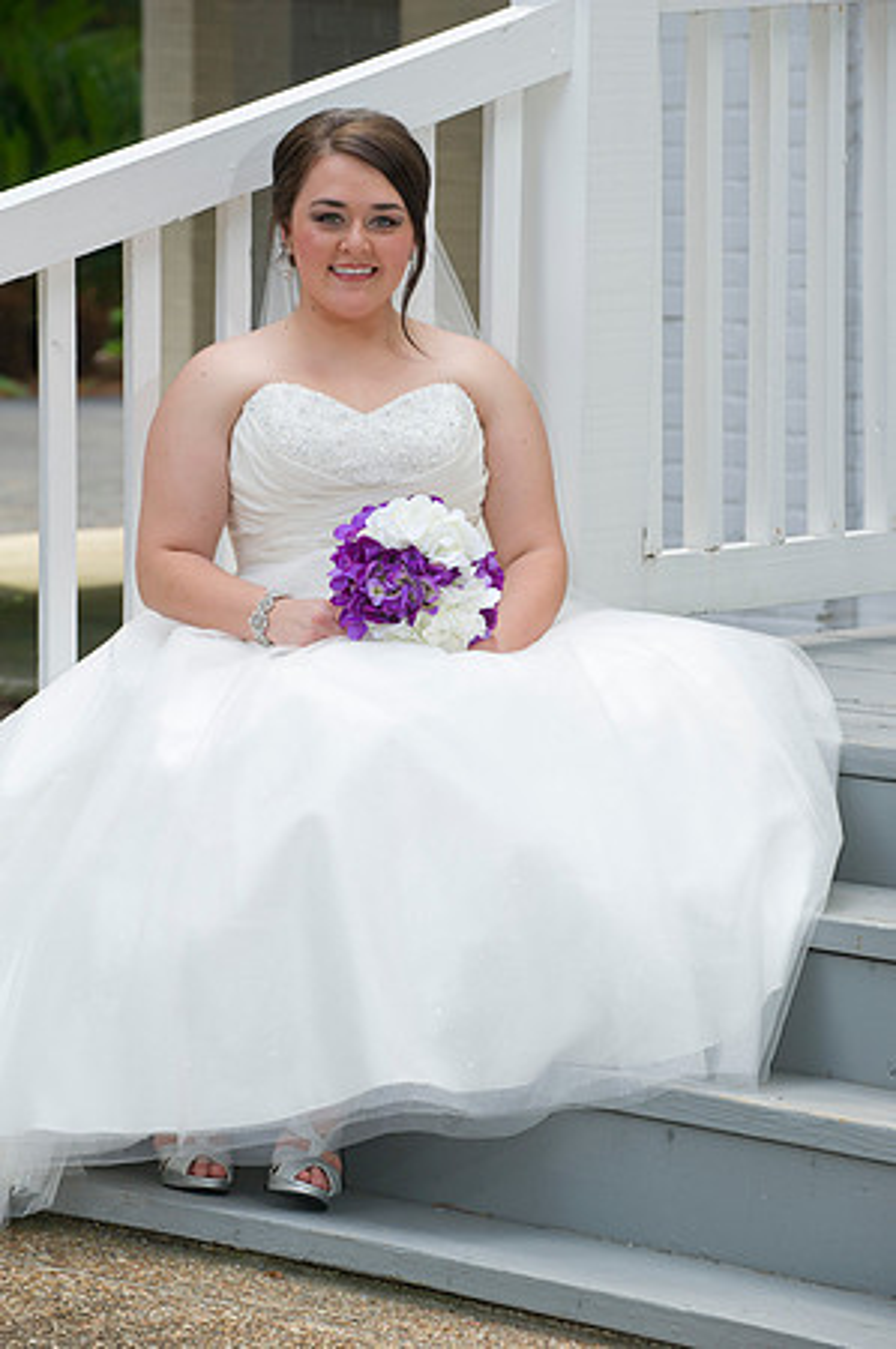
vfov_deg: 14.7
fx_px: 5238
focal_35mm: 140
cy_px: 674
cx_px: 448
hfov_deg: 9.8
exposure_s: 1/200
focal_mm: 140
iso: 320
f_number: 5.6
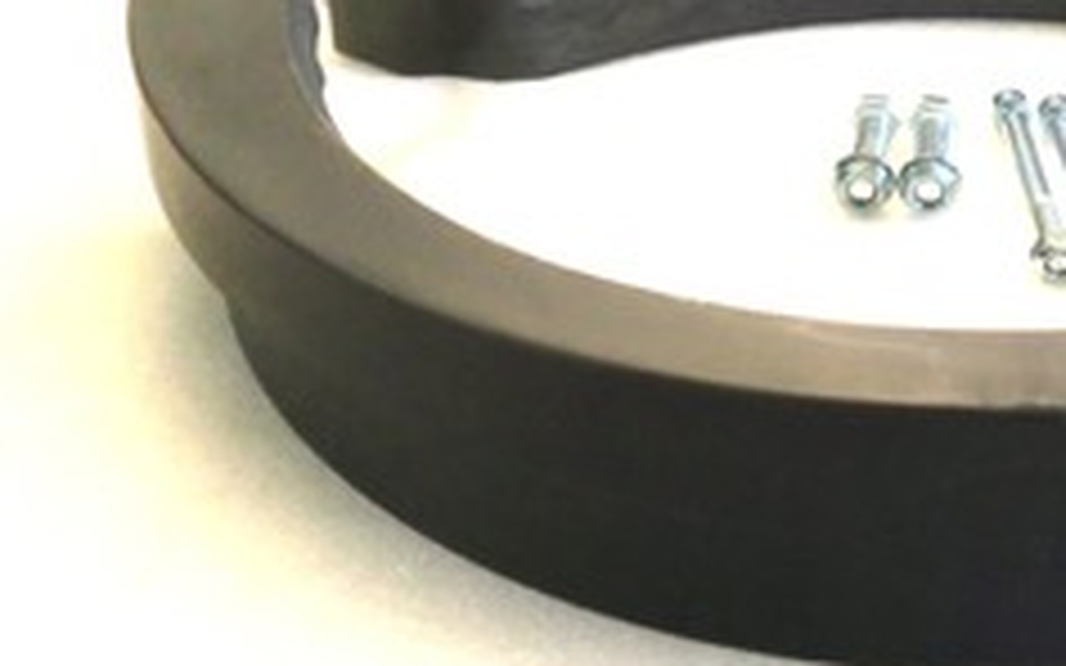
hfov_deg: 26.6
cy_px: -20
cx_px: 1026
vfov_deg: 17.2
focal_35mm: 74
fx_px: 2149
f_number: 3.1
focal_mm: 6.51
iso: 250
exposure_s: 1/60
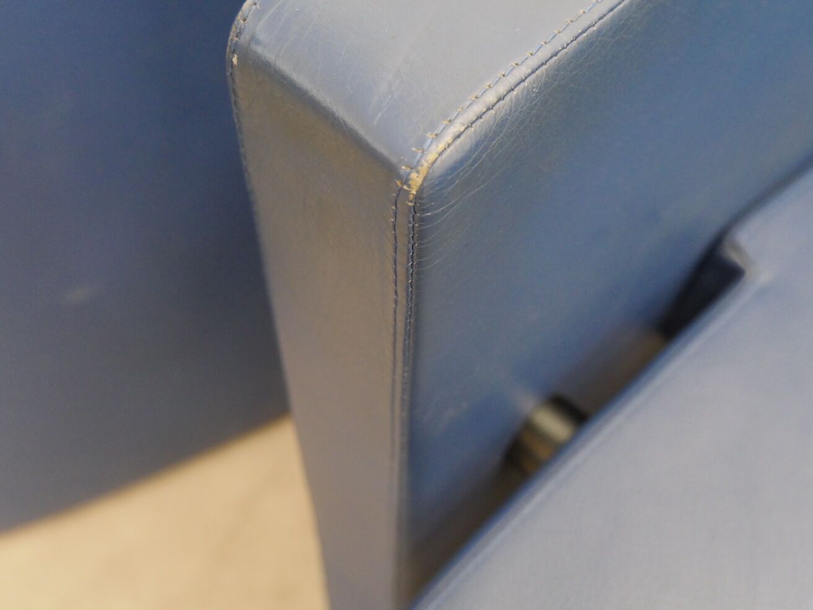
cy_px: 305
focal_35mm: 38
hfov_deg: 49.0
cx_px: 406
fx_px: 892
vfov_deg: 37.7
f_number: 3.8
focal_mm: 19
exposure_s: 1/40
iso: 3200
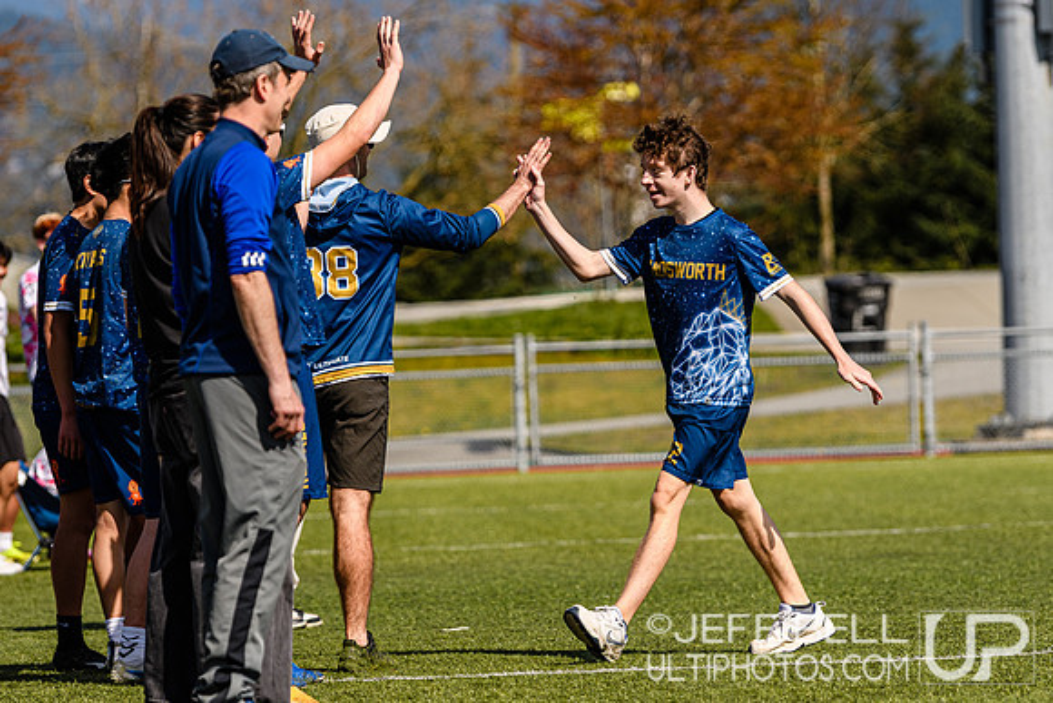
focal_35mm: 260
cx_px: 542
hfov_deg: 7.9
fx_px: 7598
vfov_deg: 5.3
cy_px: 327
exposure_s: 1/2500
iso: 100
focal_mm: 145
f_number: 3.2
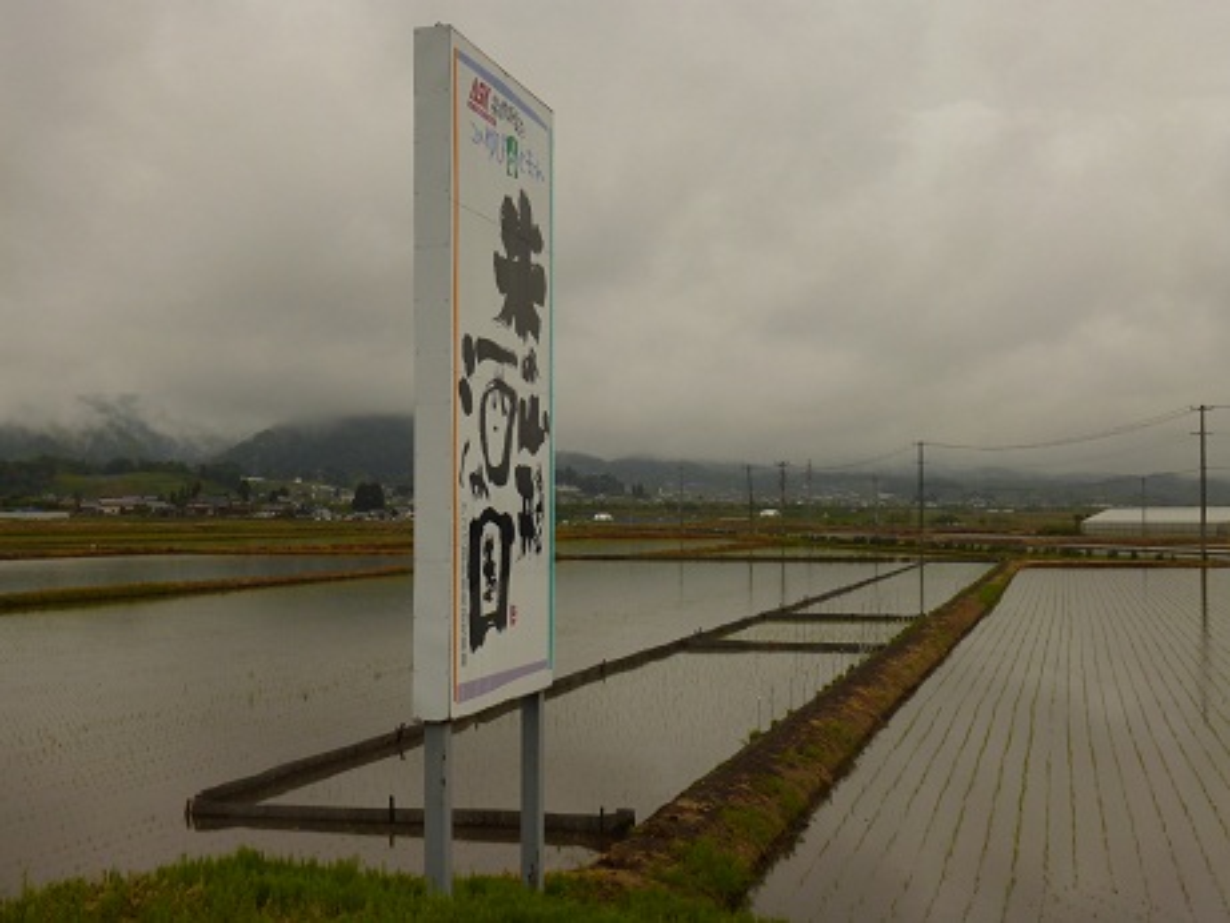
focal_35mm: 45
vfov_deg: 32.2
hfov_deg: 42.1
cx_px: 615
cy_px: 462
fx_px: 1599
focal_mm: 8
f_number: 3.9
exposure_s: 1/1000
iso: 100
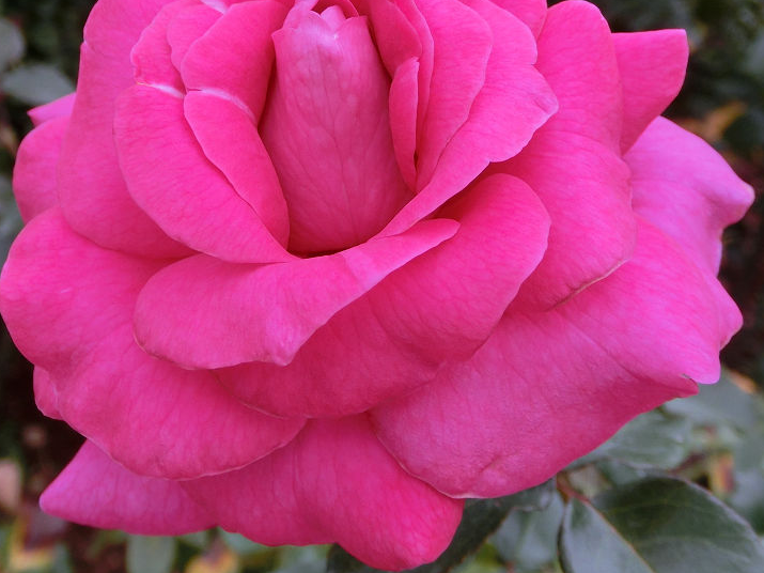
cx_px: 352
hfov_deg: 40.4
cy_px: 175
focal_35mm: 47
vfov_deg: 30.6
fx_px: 1037
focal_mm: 5
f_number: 3
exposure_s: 1/200
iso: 80
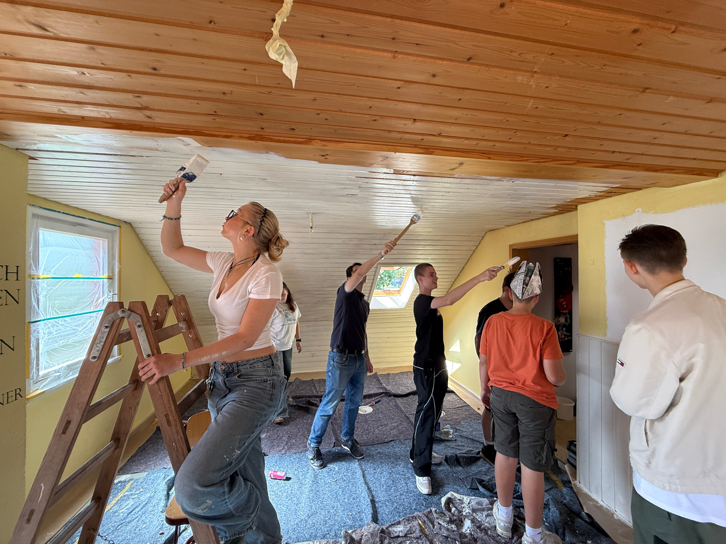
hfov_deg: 102.1
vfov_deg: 85.7
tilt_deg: +0.5
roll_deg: +0.4
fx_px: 294
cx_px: 363
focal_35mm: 14
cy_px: 272
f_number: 2.2
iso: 100
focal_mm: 2.22
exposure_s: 1/99
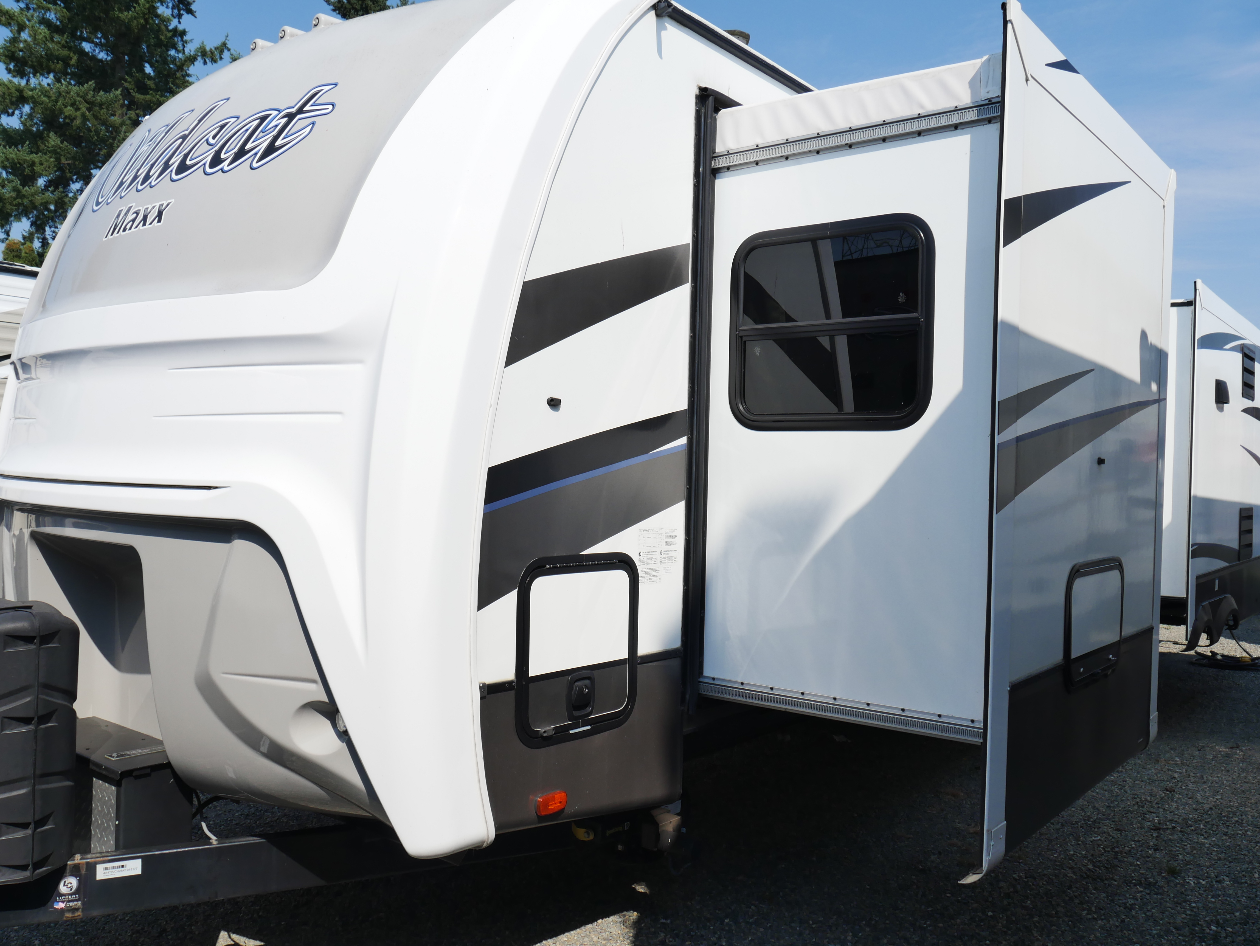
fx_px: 1020
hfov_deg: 63.4
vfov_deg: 49.8
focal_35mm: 28
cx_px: 630
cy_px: 473
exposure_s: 1/640
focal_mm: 14
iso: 200
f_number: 8
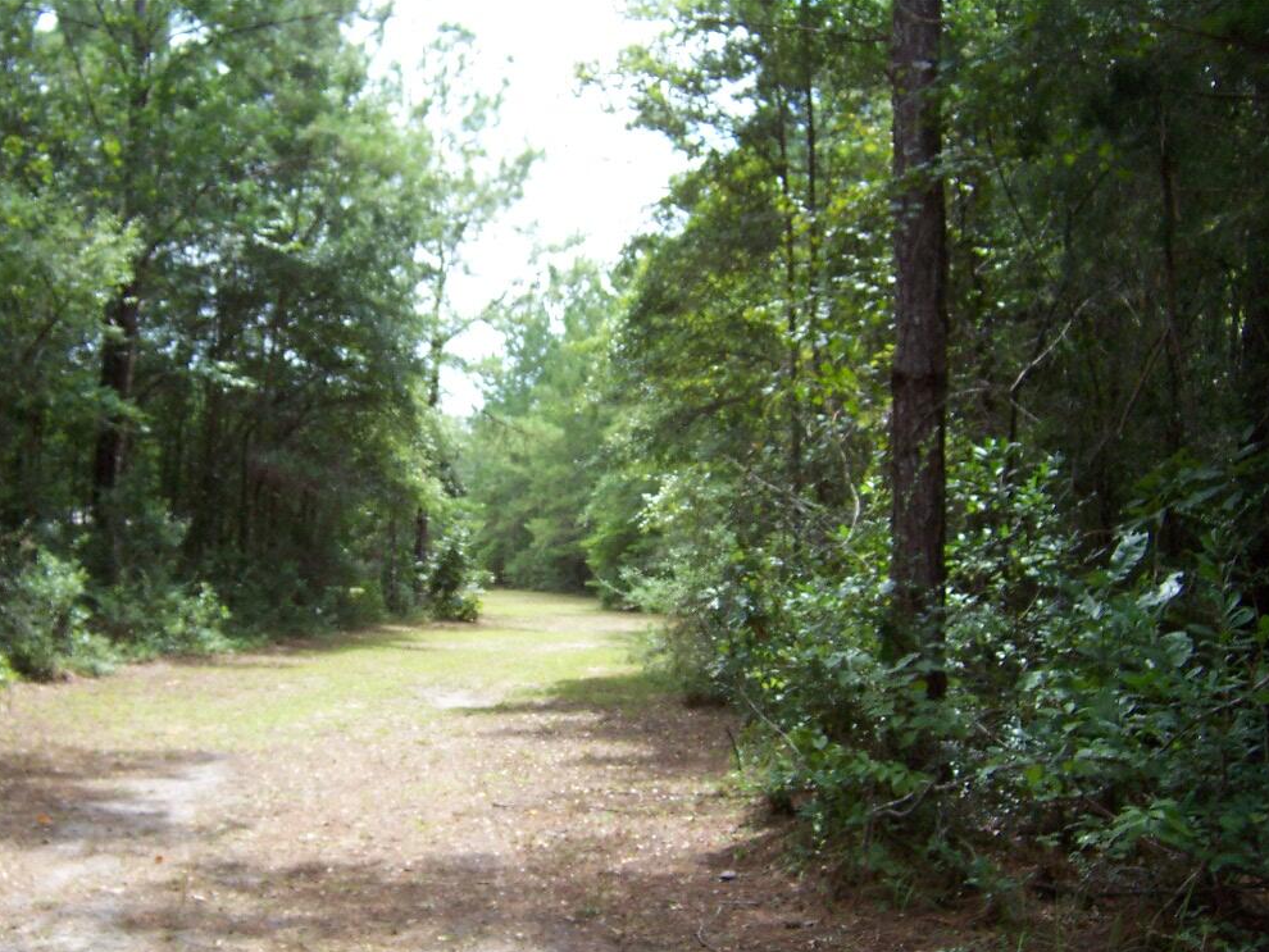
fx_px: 1467
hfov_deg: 46.5
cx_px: 514
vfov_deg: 35.9
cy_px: 568
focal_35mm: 40
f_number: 3.4
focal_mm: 5.5
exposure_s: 1/180
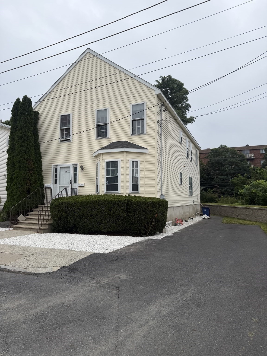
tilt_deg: +5.6
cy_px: 178
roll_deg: +0.1
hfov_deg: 56.8
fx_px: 247
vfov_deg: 71.6
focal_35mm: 24
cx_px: 134
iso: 80
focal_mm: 6.76
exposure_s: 1/1106
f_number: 1.78
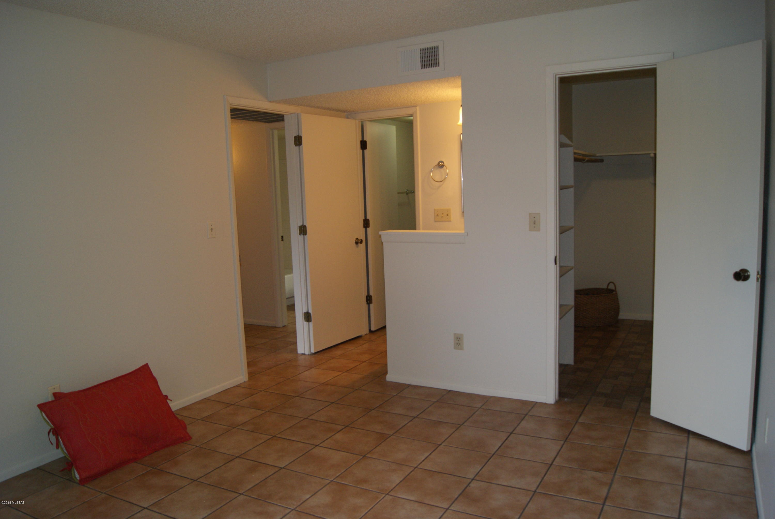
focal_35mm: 27
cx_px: 388
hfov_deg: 67.3
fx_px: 582
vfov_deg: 48.0
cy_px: 260
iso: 400
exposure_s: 1/60
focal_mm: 18
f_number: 5.6
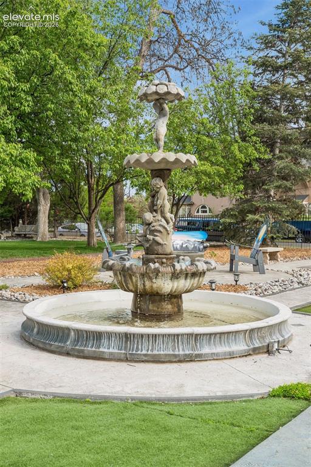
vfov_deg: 48.5
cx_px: 156
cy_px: 234
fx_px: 518
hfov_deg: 33.4
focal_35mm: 40
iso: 400
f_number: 9
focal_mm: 40
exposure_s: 1/200
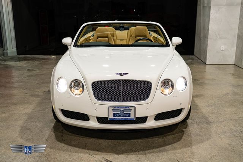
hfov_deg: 46.8
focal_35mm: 42
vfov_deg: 32.2
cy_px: 78
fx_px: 281
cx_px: 122
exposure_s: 1/100
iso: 1250
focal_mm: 40
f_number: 4
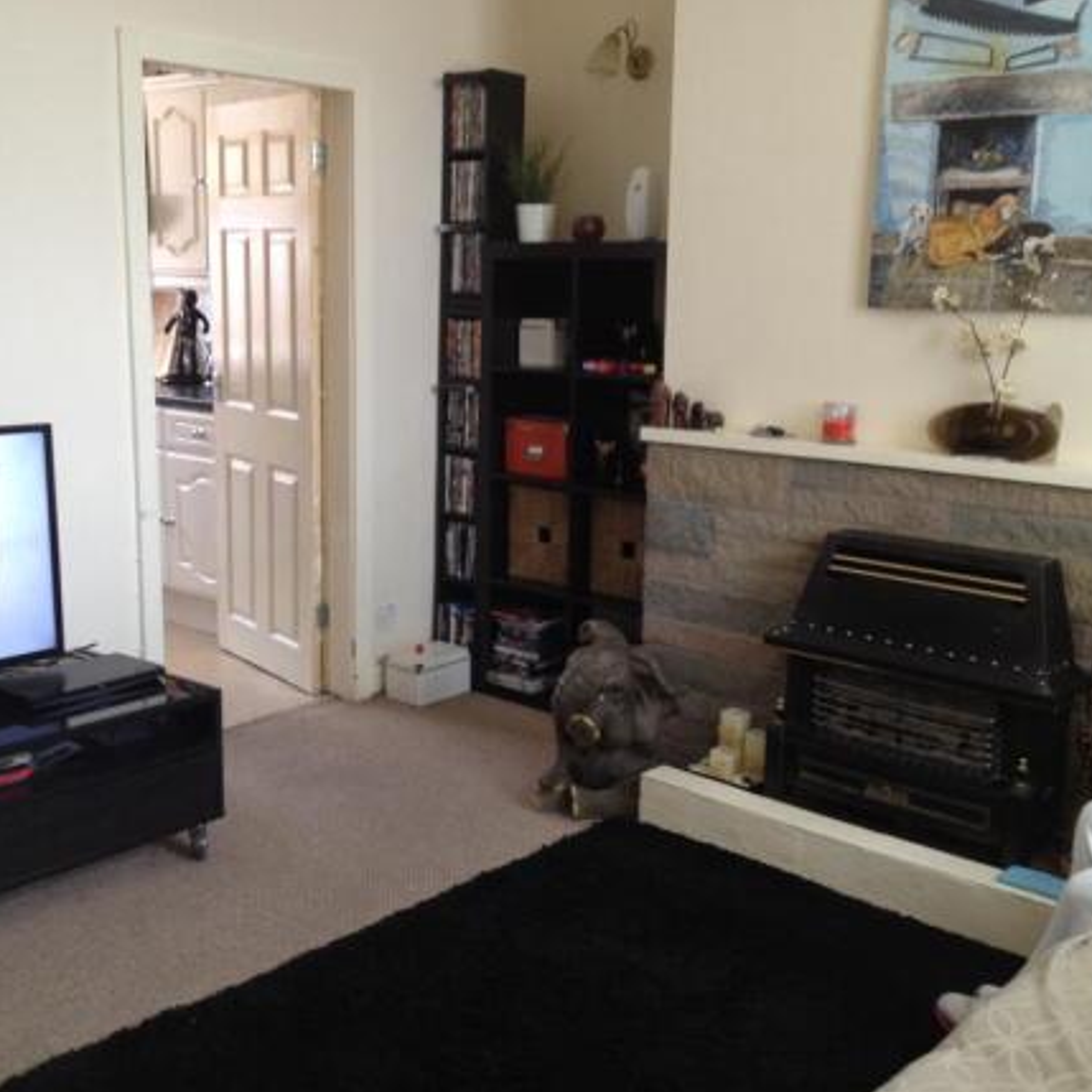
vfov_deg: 40.0
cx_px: 531
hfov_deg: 40.0
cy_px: 549
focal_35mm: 42
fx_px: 1499
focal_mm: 4.28
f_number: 2.4
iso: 125
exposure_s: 1/20
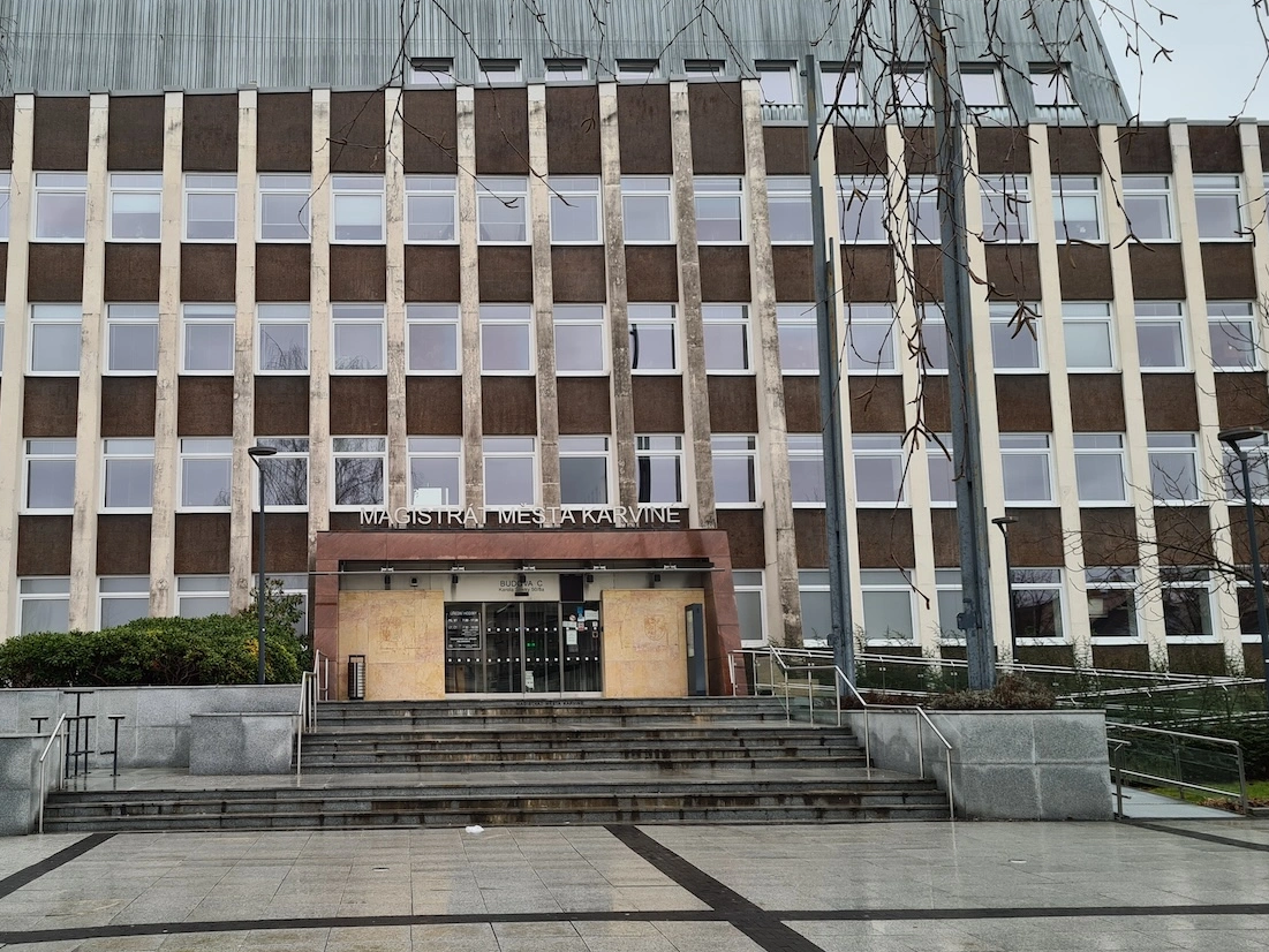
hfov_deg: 53.1
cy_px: 512
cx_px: 443
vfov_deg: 41.8
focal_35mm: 34
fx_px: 1247
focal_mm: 5.4
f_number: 1.8
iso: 50
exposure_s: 1/111
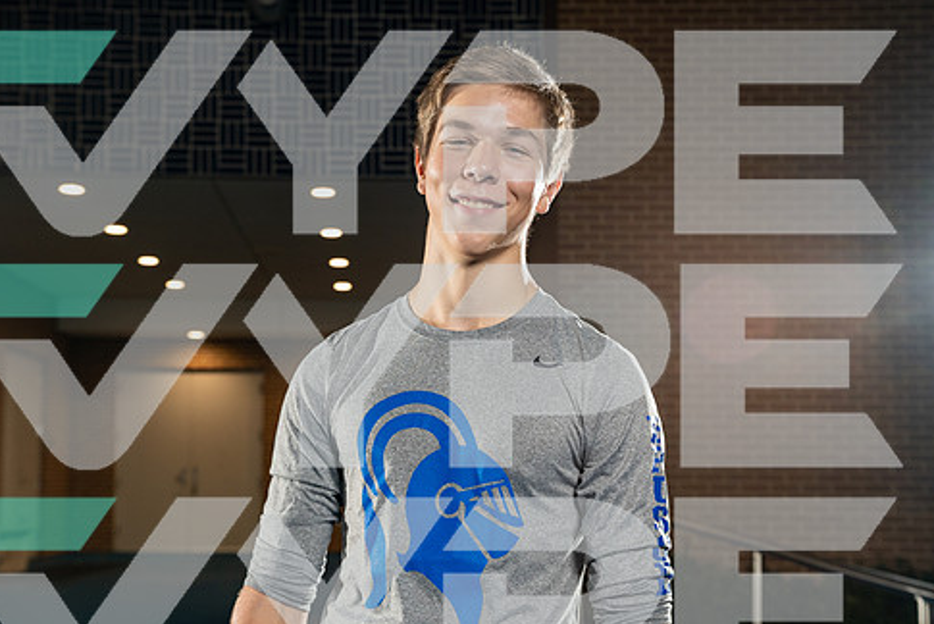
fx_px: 1428
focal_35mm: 55
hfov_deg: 36.2
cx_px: 412
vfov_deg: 24.6
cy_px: 367
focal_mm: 46
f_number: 5
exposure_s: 1/125
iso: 800
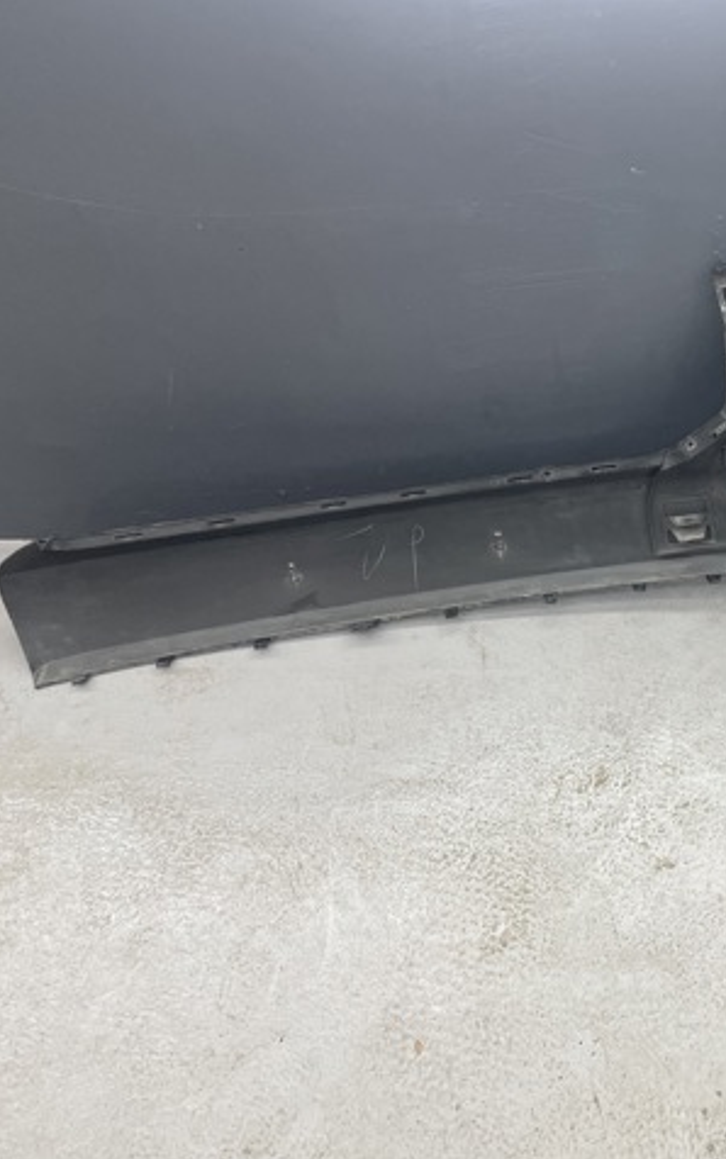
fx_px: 1170
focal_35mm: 37
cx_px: 699
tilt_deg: -53.4
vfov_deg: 52.7
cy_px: 581
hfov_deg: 32.2
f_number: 1.6
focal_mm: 4.2
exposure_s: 1/100
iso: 125
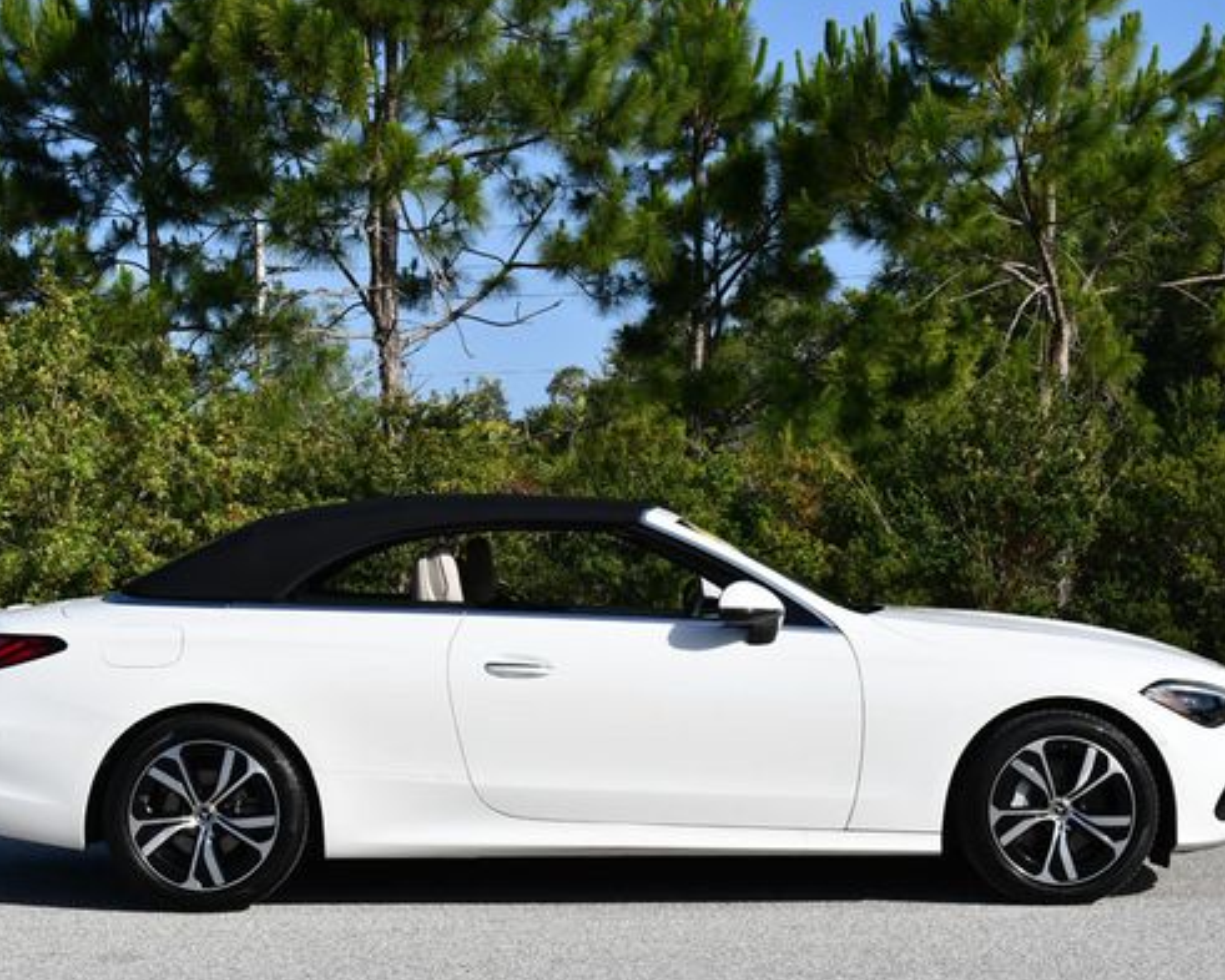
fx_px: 2575
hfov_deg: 26.8
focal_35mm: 71
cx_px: 589
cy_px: 496
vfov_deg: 21.6
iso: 100
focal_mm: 29
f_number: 9
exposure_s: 1/320
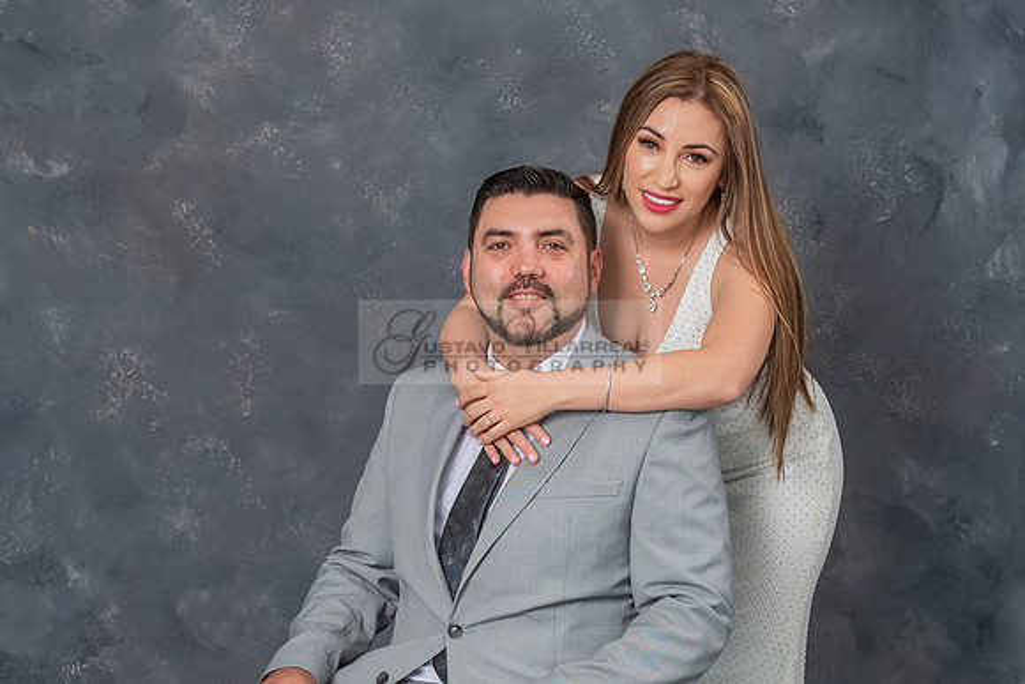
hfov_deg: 29.3
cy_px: 515
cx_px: 521
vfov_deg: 19.6
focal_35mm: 69
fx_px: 1962
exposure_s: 1/160
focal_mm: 34
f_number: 5.6
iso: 200
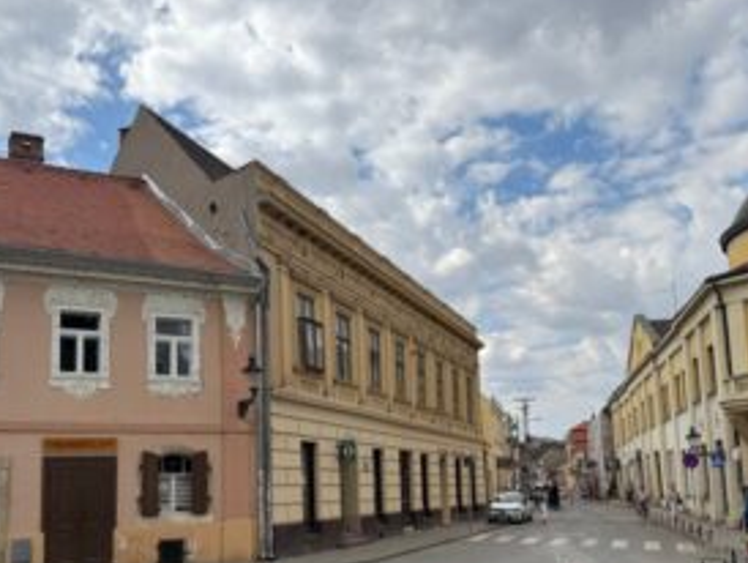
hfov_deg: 52.5
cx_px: 401
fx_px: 757
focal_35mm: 35
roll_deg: +2.7
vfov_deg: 40.0
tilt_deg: +6.7
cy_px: 396
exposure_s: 1/5348
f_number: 1.78
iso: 80
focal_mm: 6.76
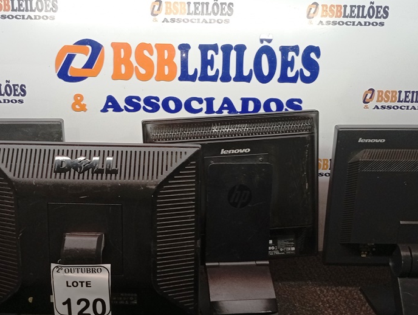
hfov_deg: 46.7
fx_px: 484
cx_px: 191
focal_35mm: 40
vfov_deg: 36.0
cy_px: 174
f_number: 1.8
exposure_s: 1/30
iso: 250
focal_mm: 3.98
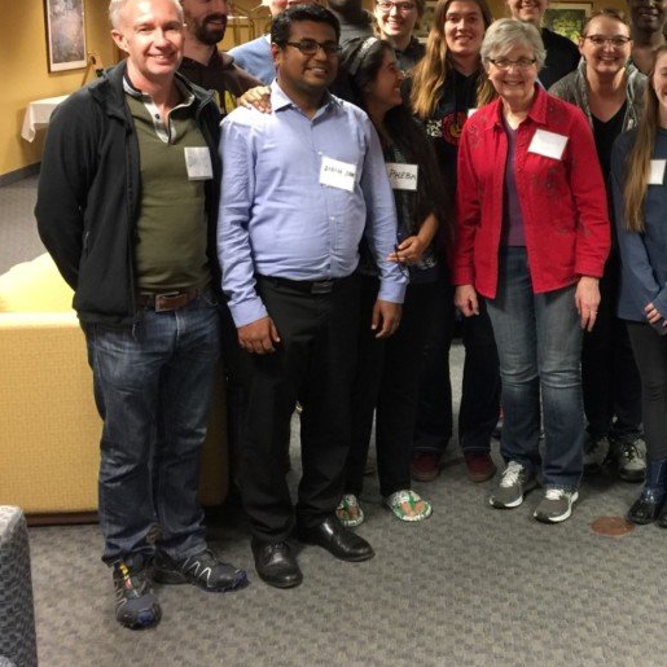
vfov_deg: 33.1
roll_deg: -2.1
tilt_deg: -9.9
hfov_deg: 31.8
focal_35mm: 51
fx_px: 1112
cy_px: 225
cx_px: 600
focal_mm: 4.15
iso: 100
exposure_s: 1/15
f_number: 2.2
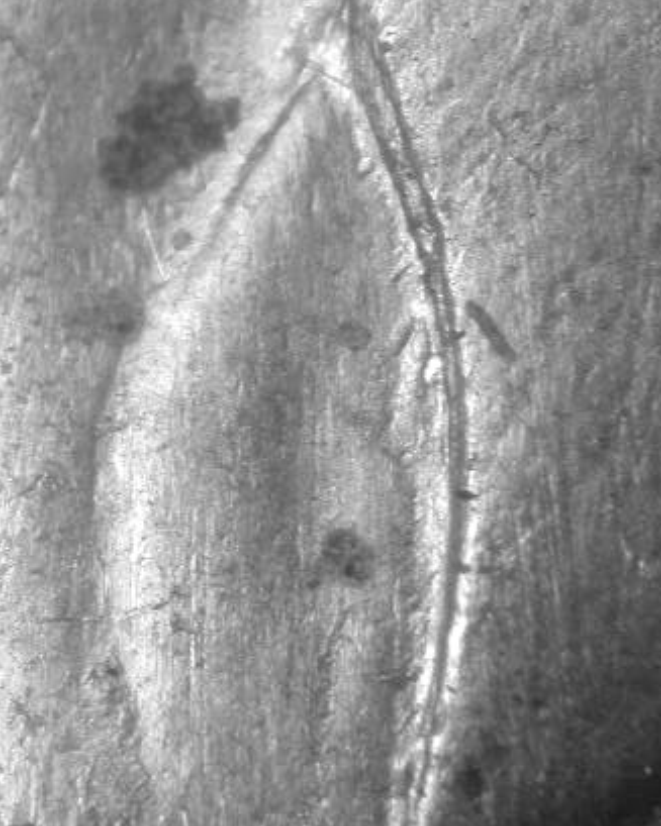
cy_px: 426
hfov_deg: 7.7
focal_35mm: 200
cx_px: 336
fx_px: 4893
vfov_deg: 9.7
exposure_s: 1/5.2
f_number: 4.6
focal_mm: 27.1
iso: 100
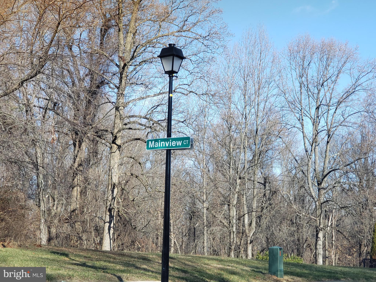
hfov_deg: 36.8
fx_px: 565
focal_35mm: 52
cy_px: 141
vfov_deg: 28.0
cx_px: 188
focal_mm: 6
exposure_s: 1/225
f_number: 2.4
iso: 32
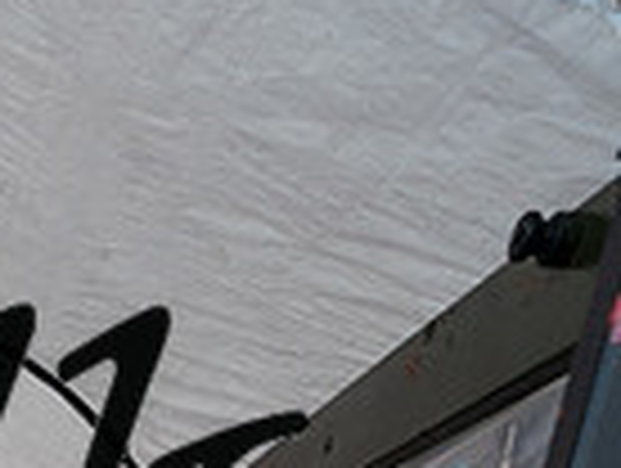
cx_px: -607
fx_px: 1384
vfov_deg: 15.9
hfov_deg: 17.9
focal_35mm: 77
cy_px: 875
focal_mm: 16
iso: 1600
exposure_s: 1/160
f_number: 4
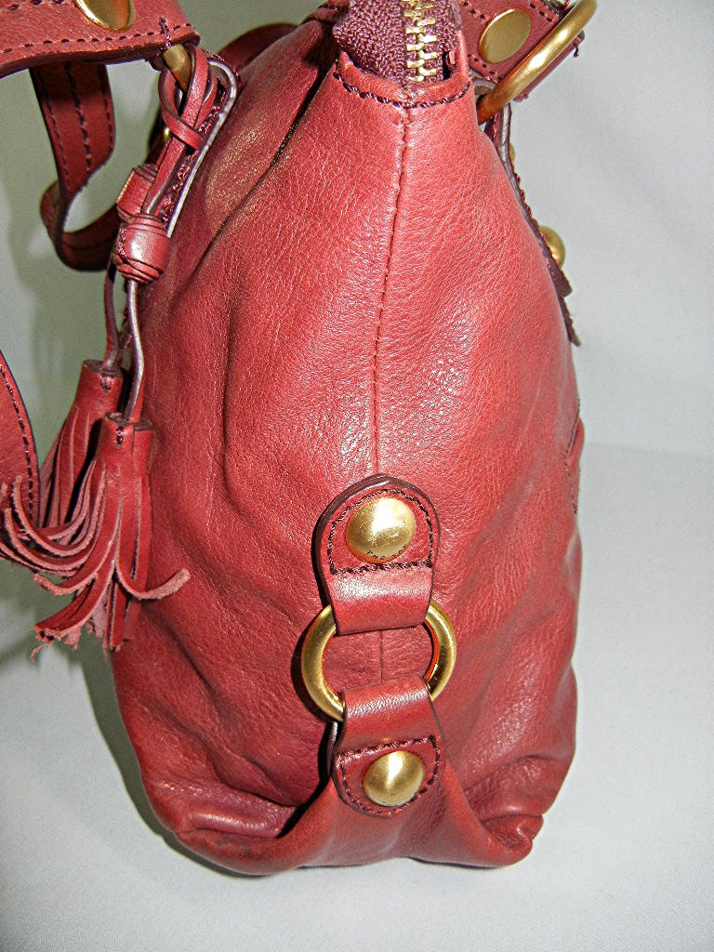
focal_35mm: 30
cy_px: 476
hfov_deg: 46.8
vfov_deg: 60.0
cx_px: 357
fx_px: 825
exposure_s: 1/30
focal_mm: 5.4
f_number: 7
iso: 200
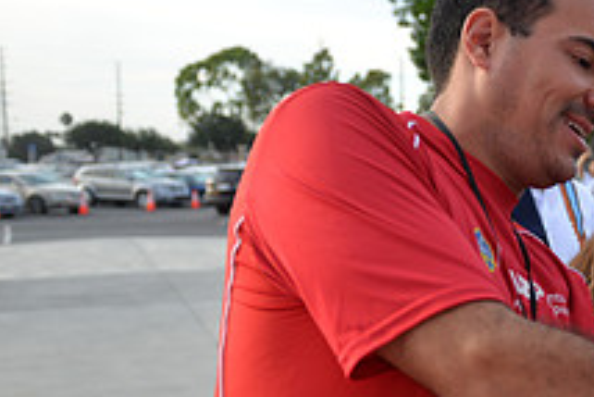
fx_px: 1073
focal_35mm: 65
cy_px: 293
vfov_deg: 20.8
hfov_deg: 27.4
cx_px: 708
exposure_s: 1/1000
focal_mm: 24
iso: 200
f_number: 2.8
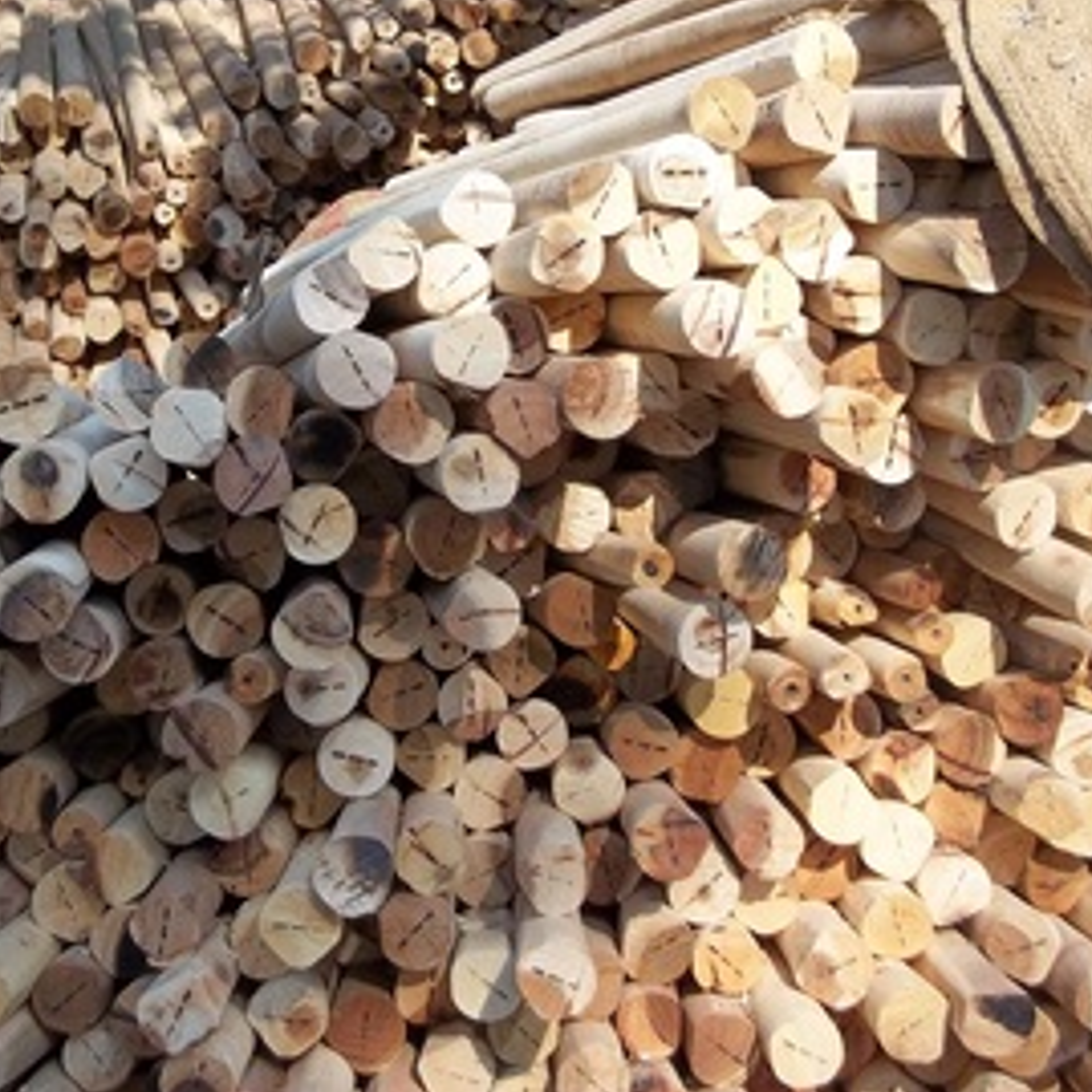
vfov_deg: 21.0
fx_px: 2927
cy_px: 343
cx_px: 487
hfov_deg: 21.1
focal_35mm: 82
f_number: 3.6
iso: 80
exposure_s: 1/400
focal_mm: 8.8
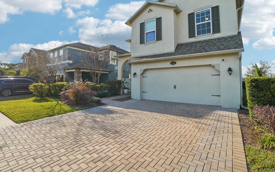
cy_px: 79
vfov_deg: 71.1
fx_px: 120
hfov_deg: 97.8
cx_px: 143
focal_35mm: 16
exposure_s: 1/400
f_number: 8
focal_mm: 10
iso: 400
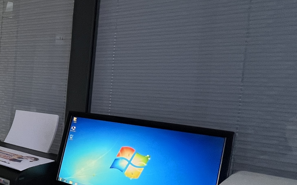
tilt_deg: -3.8
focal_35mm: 38
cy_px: 103
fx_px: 308
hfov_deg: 38.1
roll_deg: -3.0
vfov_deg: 33.6
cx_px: -61
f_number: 1.8
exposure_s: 1/99
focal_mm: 1.57
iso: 200
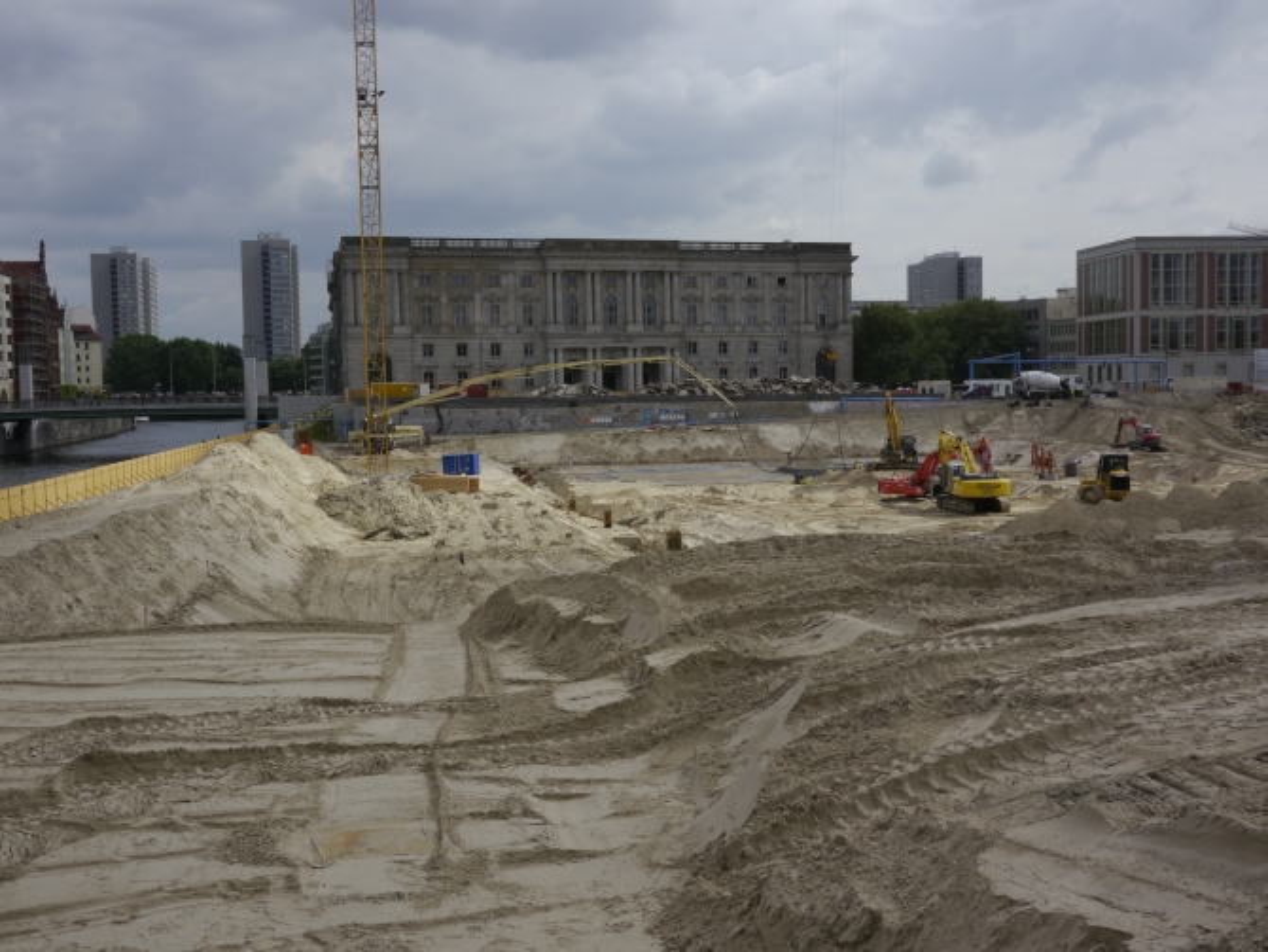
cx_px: 634
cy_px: 476
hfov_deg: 46.8
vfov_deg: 36.0
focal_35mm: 40
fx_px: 1466
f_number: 14
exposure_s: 1/200
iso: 160
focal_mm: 20
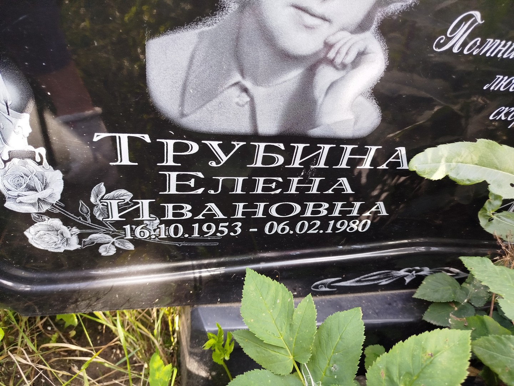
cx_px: 257
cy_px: 193
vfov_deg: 56.8
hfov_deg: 71.6
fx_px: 356
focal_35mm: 24
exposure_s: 1/50
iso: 64
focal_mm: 5.31
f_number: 1.7
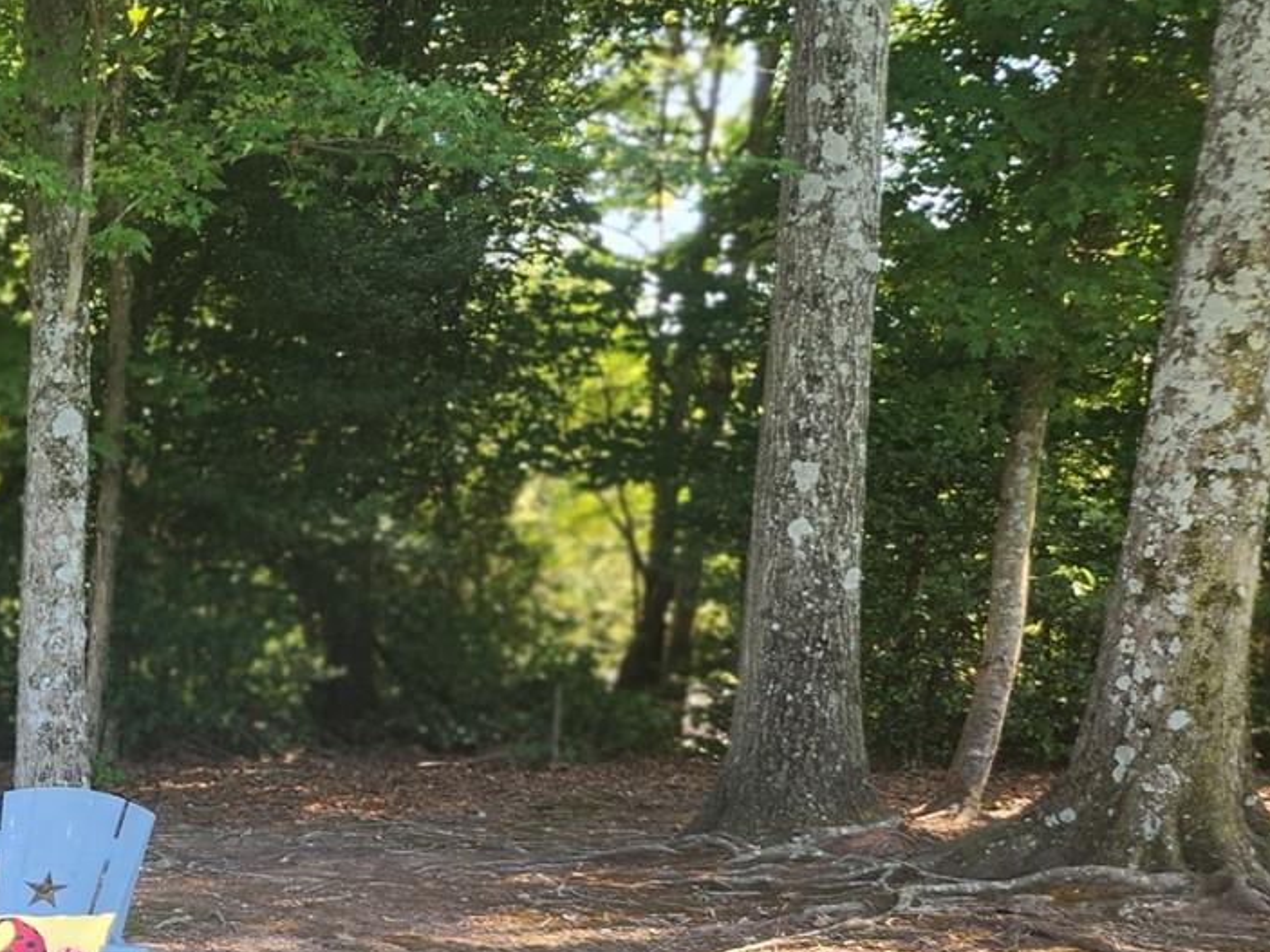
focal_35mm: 67
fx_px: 2458
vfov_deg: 20.7
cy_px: 1080
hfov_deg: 25.0
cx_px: -396
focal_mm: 6.4
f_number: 1.8
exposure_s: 1/120
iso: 32
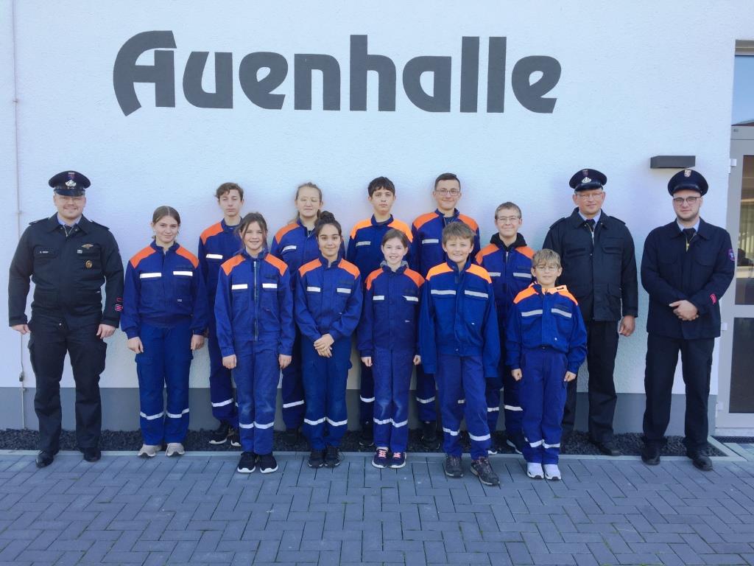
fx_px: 632
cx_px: 377
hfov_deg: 61.7
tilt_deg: -4.5
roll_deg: -0.5
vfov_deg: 48.2
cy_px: 283
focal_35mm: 29
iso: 32
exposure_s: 1/157
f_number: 2.2
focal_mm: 4.15
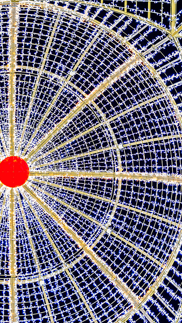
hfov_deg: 18.8
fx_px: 540
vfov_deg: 33.3
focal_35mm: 63
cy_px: 175
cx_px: 17
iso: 250
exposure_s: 1/6
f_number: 3
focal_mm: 22
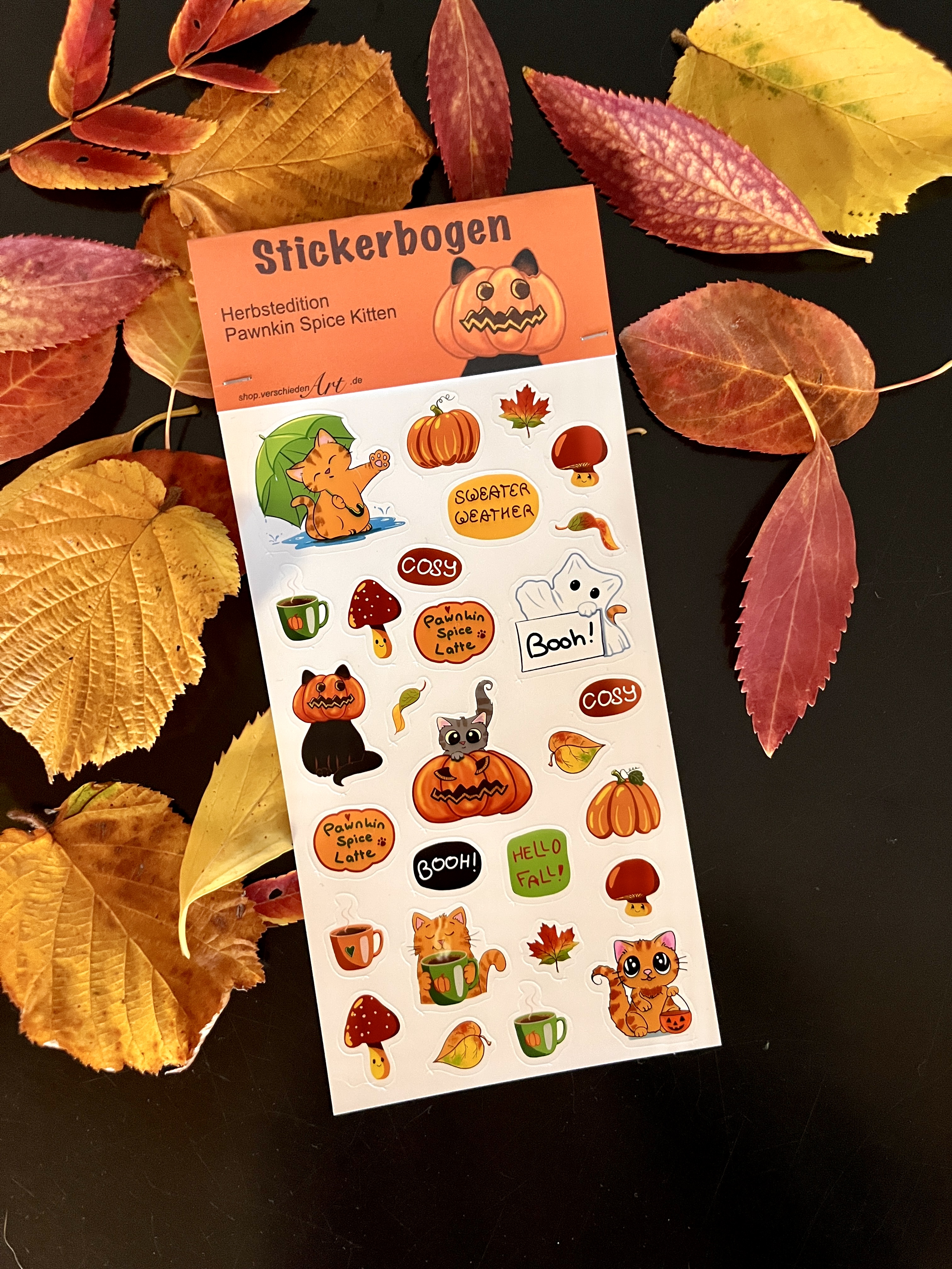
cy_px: 634
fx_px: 953
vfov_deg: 67.3
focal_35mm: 26
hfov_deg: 53.1
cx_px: 476
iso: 500
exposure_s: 1/33
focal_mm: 5.1
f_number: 1.6
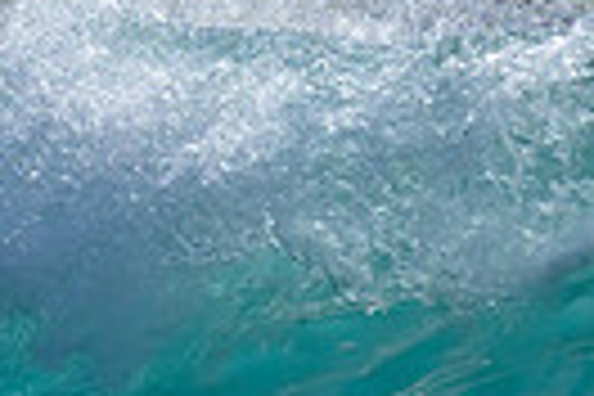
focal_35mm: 4851
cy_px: 224
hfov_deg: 0.4
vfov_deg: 0.3
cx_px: -344
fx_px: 80035
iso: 2000
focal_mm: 800
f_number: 6.3
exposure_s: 1/2000
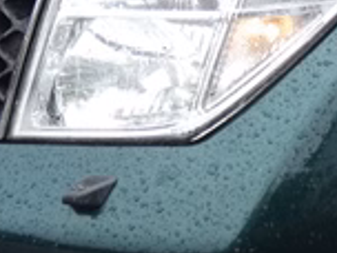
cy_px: 60
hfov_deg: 18.7
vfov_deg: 14.0
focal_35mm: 105
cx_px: 233
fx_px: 1022
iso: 80
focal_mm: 3.6
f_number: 2.8
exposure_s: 1/160
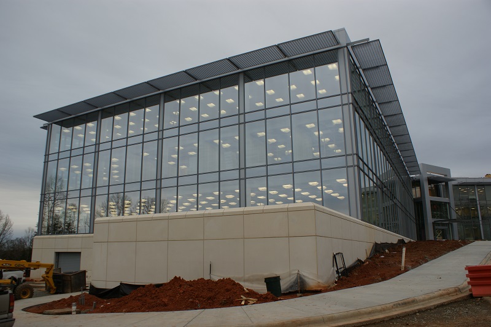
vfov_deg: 47.9
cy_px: 164
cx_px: 246
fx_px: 368
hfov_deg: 67.4
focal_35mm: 27
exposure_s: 1/50
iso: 100
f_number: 5.6
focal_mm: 18
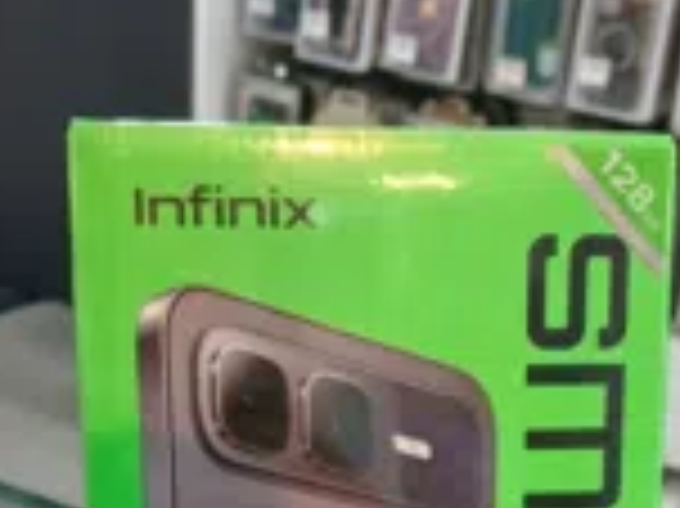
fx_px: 1354
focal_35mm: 69
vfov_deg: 20.1
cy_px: 593
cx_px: 446
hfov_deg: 28.0
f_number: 1.8
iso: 40
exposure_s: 1/100
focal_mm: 3.98
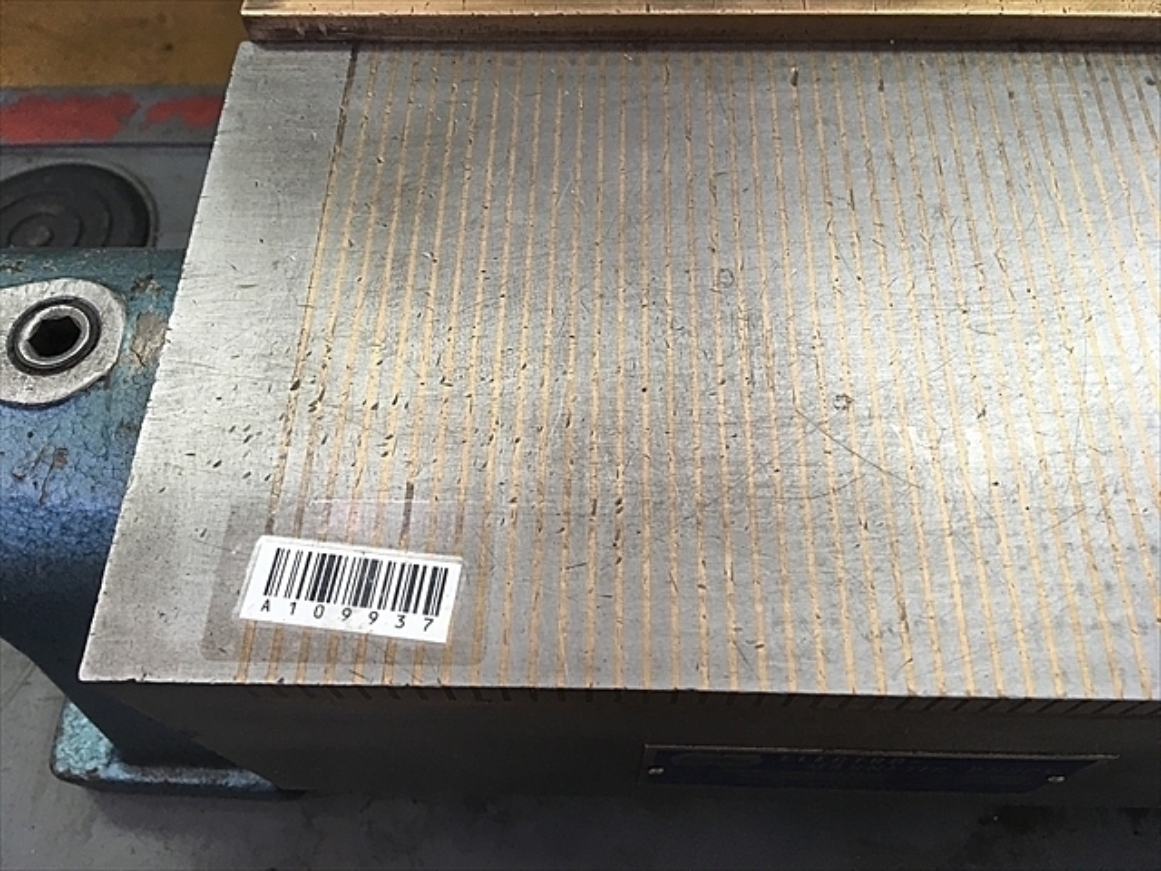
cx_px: 580
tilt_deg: -62.7
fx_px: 973
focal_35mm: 29
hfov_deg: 61.7
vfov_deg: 48.2
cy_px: 436
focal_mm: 4.15
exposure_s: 1/30
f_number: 2.2
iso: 40
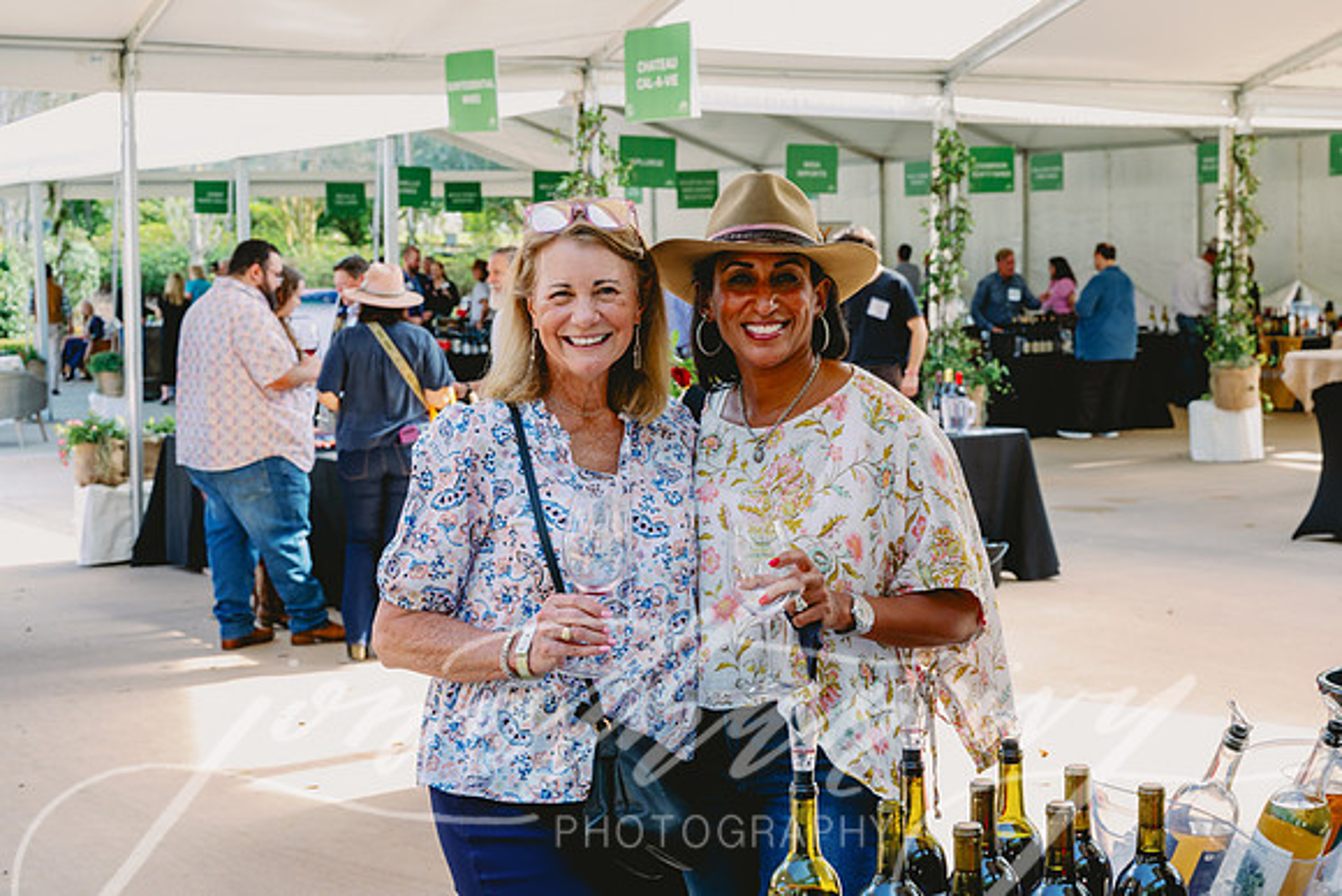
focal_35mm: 55
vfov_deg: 24.6
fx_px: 2051
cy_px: 448
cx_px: 671
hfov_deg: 36.2
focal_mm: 55
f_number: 7.1
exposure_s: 1/60
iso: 400
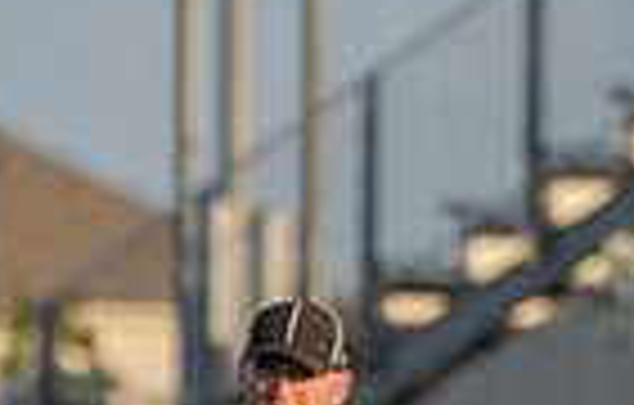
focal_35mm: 1309
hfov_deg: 1.6
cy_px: 589
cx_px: 668
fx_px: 22754
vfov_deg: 1.0
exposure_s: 1/1250
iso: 400
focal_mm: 235
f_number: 5.6
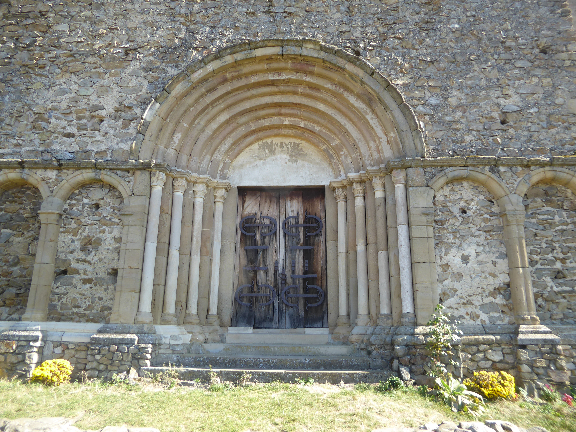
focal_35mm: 25
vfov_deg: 54.9
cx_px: 288
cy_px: 216
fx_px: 416
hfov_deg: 69.4
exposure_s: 1/160
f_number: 3.3
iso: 80
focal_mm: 4.3
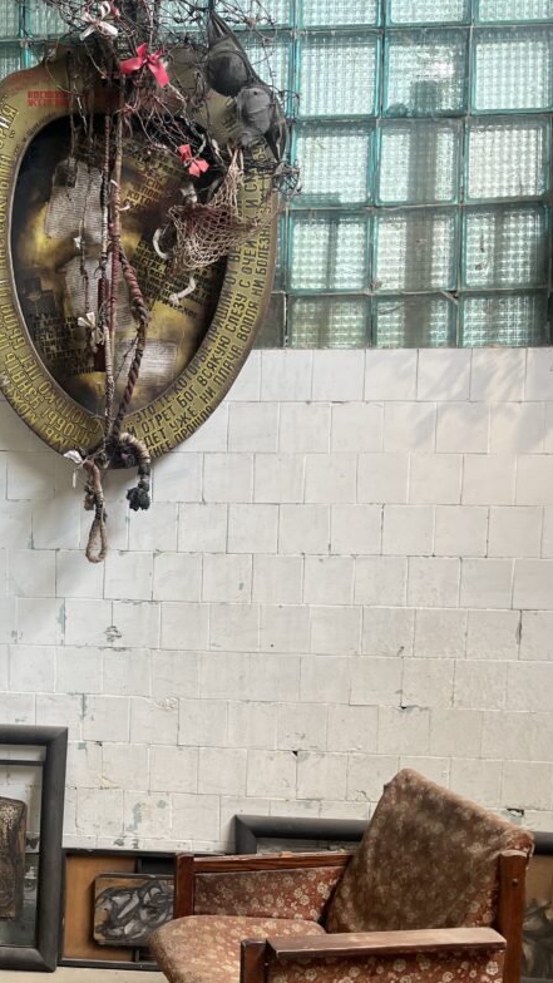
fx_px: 965
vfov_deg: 53.5
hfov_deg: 31.0
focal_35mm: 37
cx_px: 95
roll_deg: -1.6
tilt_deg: -5.9
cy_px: 609
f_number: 1.6
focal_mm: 5.1
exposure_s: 1/121
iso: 125
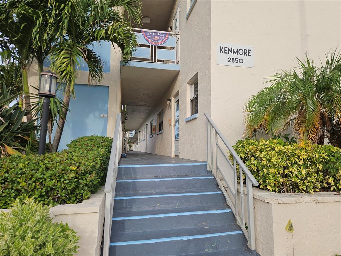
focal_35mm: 23
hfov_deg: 73.9
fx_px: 227
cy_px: 128
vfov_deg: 58.9
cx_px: 170
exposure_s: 1/829
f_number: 1.8
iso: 25
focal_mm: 5.4
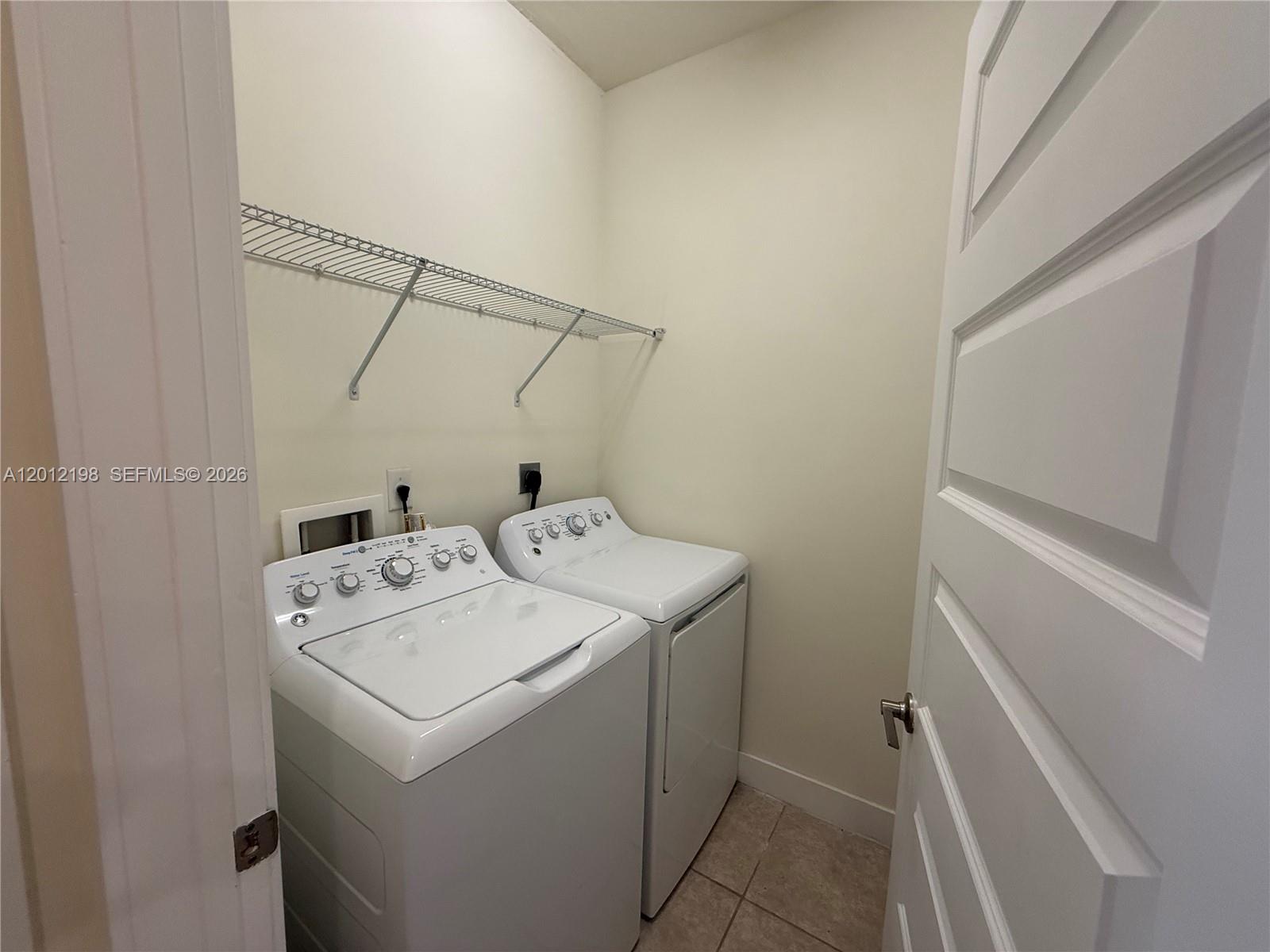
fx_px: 514
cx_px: 635
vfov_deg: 85.7
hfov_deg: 102.1
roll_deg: -1.7
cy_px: 476
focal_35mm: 14
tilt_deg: -6.5
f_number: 2.2
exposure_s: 1/120
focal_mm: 2.22
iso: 200
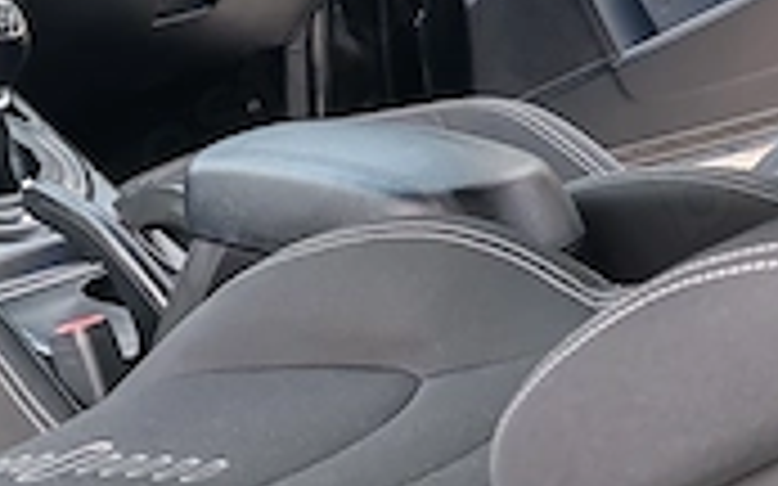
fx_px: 2098
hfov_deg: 20.6
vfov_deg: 13.1
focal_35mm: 99
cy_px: 76
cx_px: 706
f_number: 1.9
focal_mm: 6.12
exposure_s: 1/100
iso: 125
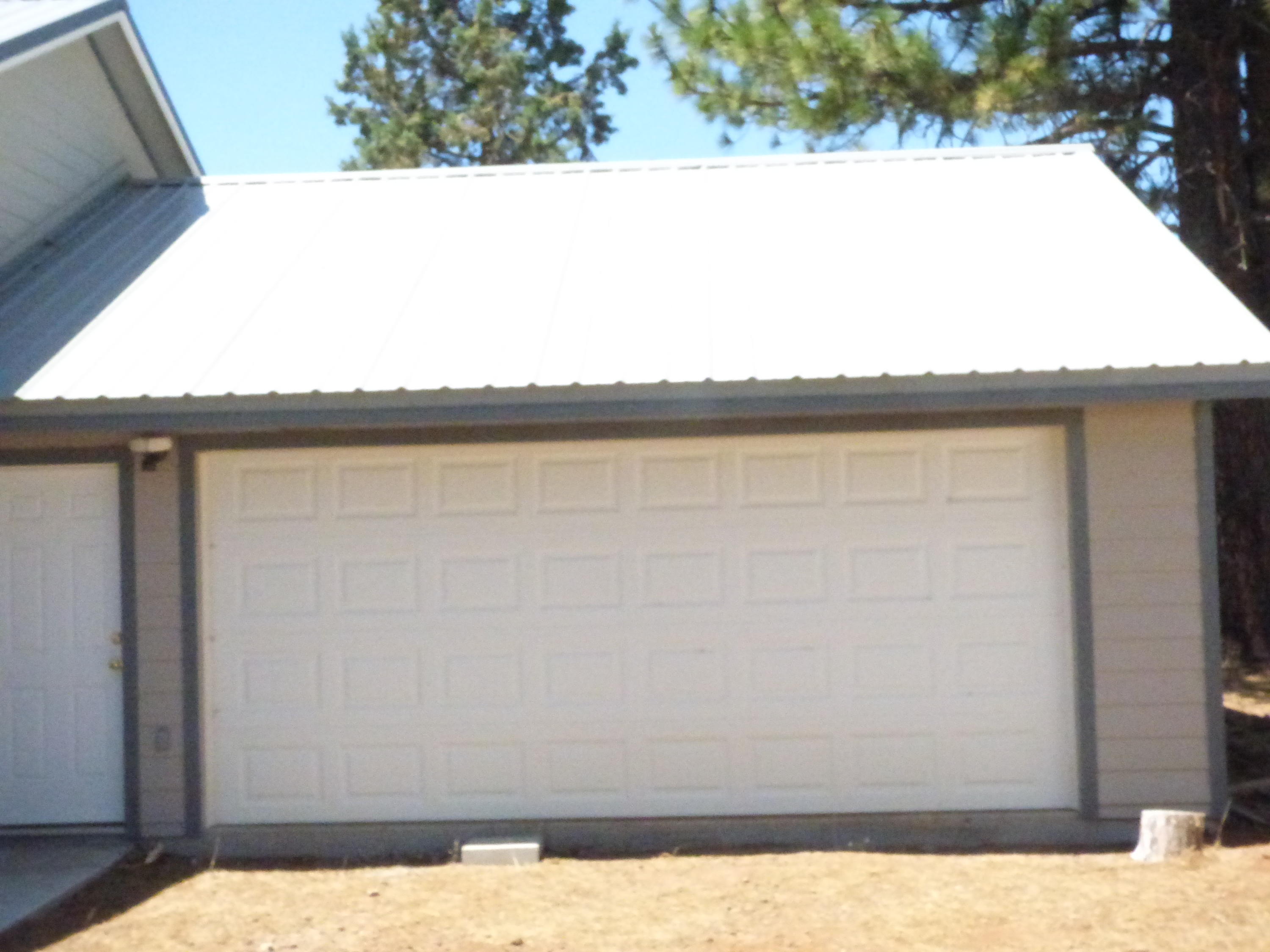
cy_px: 476
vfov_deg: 35.1
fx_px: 1504
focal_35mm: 41
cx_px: 635
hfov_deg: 45.8
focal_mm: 7.37
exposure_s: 1/2000
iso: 3200
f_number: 8
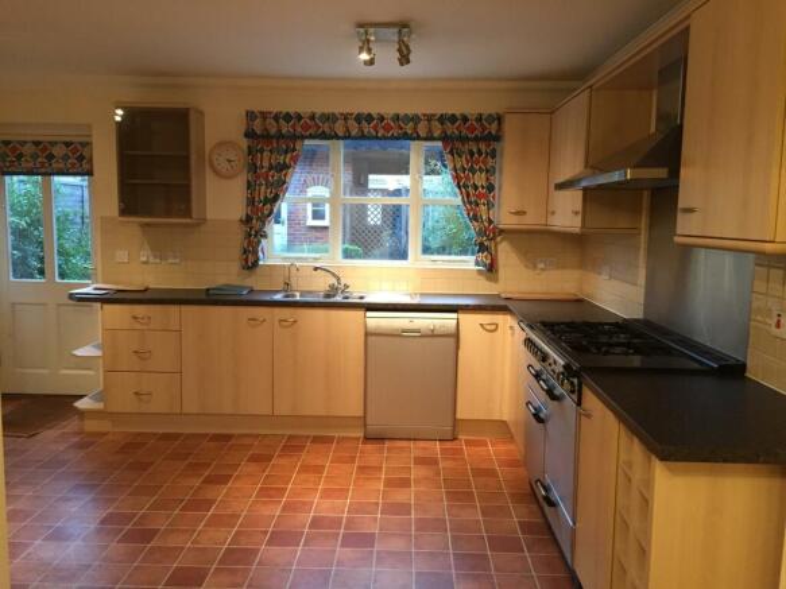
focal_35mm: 29
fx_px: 658
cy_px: 294
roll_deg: -1.5
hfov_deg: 61.7
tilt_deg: -5.3
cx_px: 393
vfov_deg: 48.2
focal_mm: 4.15
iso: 200
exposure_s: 1/33
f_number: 2.2
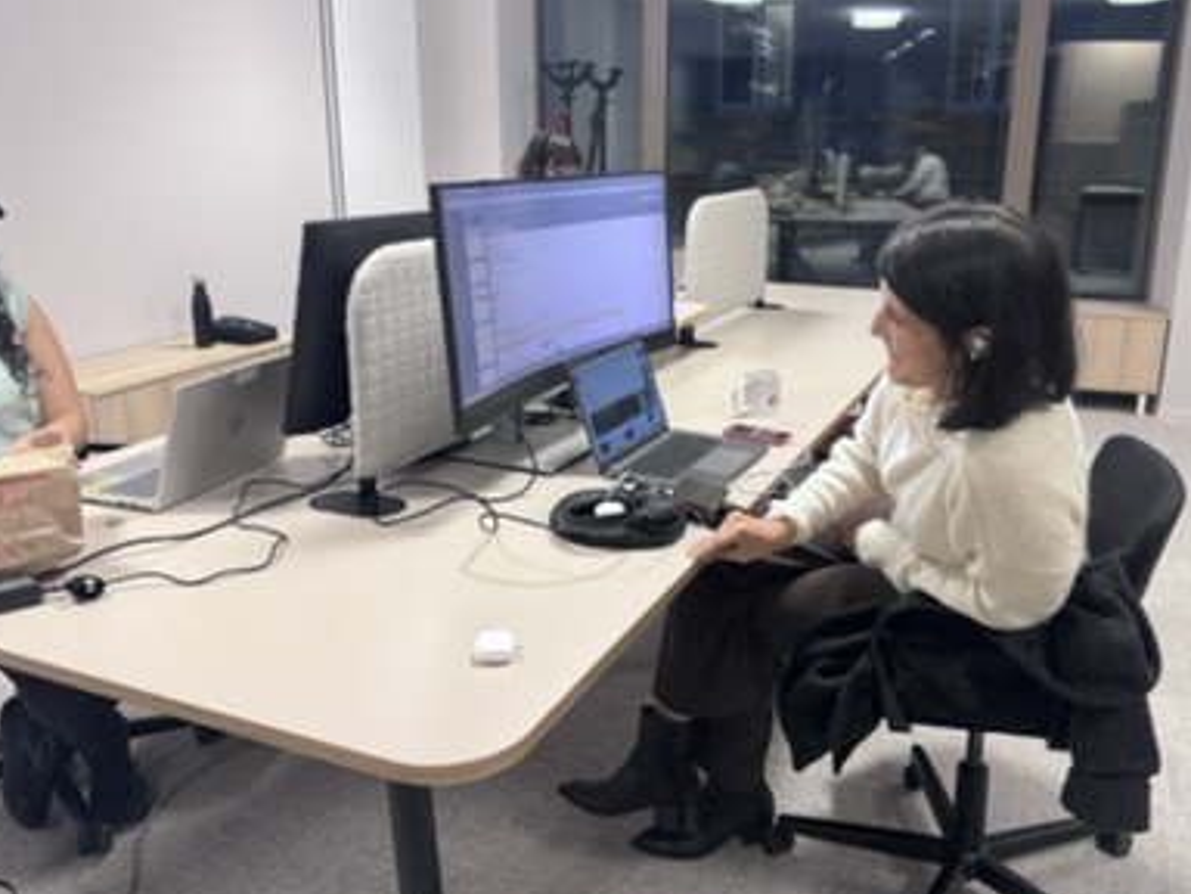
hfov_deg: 59.8
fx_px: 1032
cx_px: 673
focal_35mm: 30
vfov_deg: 46.7
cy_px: 407
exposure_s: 1/100
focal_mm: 6.76
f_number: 1.78
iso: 160
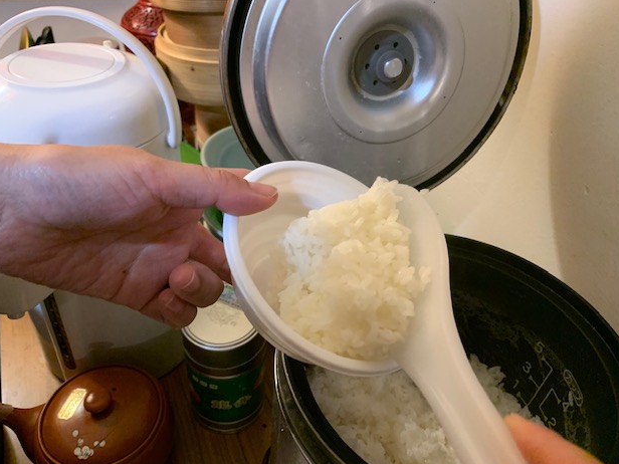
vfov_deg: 51.4
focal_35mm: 27
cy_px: 232
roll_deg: -2.7
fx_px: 483
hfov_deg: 65.3
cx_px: 300
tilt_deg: -37.9
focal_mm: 4.25
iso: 500
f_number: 1.8
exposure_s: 1/30
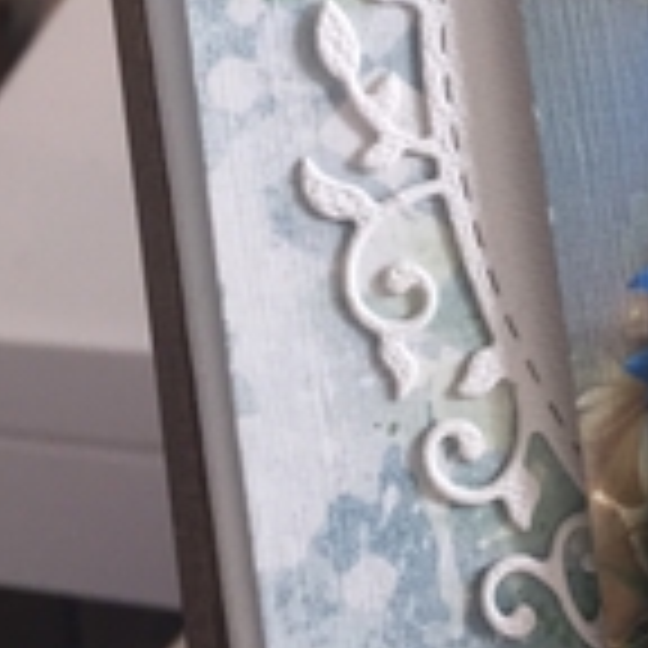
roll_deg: +1.3
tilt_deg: -14.0
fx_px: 1694
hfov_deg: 20.5
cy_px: 63
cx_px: 731
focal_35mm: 80
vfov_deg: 21.2
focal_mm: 4.15
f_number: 2.2
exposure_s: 1/33
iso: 50
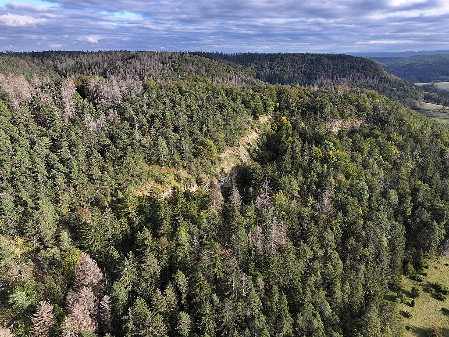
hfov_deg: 71.6
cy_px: 168
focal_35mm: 24
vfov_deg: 56.8
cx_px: 224
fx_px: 311
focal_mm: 12.29
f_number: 2.8
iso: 100
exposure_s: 1/800
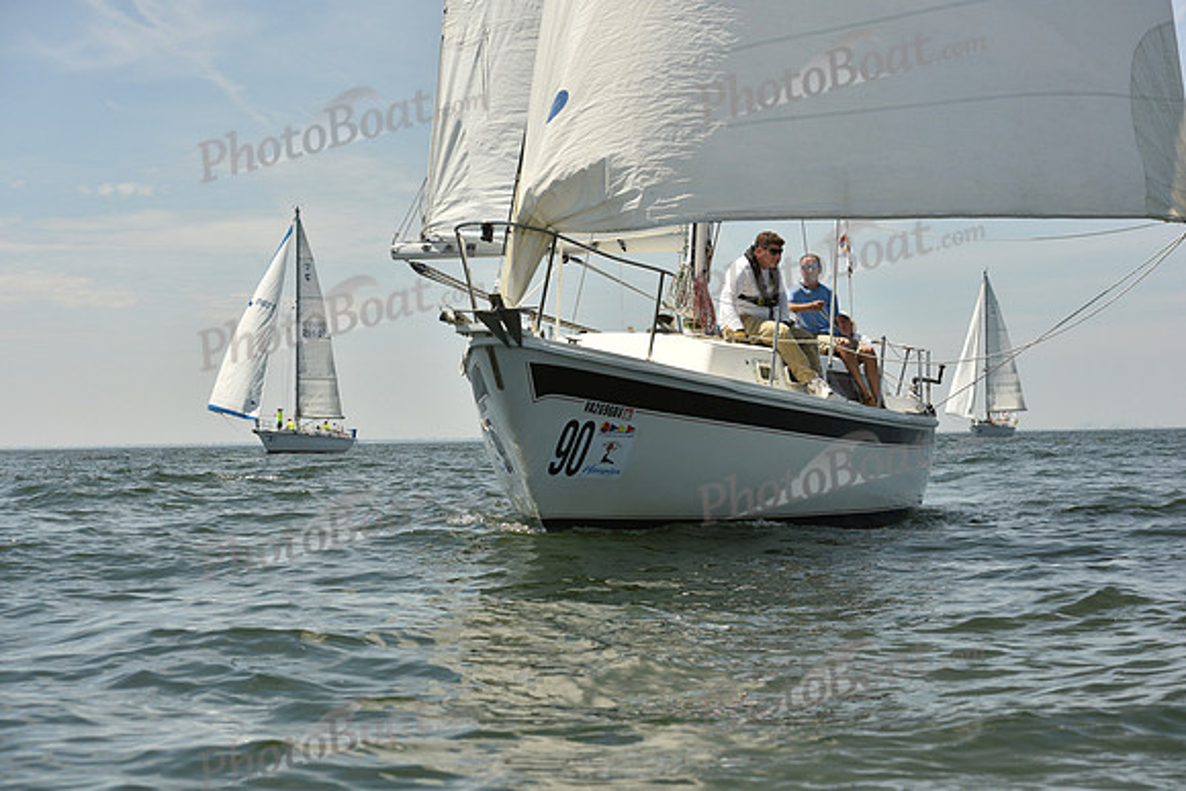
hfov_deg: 28.8
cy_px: 396
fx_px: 2307
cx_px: 593
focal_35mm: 70
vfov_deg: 19.5
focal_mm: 70
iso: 320
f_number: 8
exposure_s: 1/1600
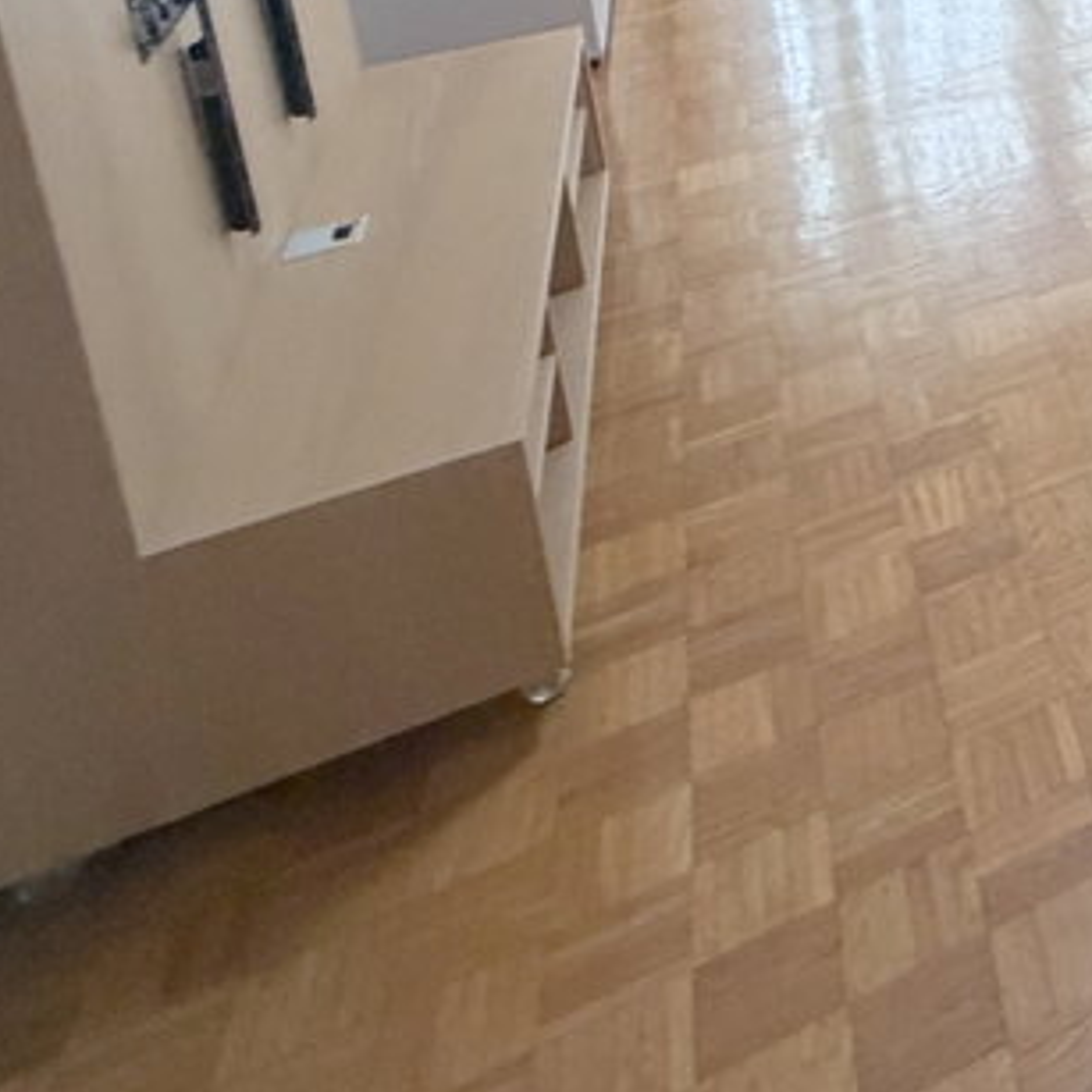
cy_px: -299
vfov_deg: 31.2
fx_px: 1535
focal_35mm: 43
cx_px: 1702
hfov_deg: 26.3
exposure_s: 1/118
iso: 320
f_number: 2.2
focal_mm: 2.22
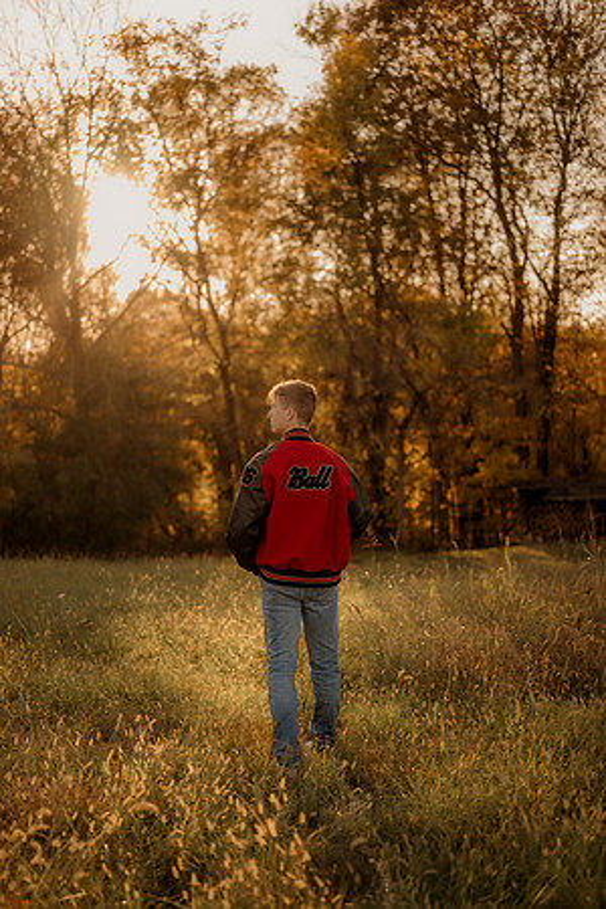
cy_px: 454
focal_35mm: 50
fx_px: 1262
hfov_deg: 27.0
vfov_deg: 39.6
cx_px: 303
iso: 250
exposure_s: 1/1250
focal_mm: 50
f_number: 1.8
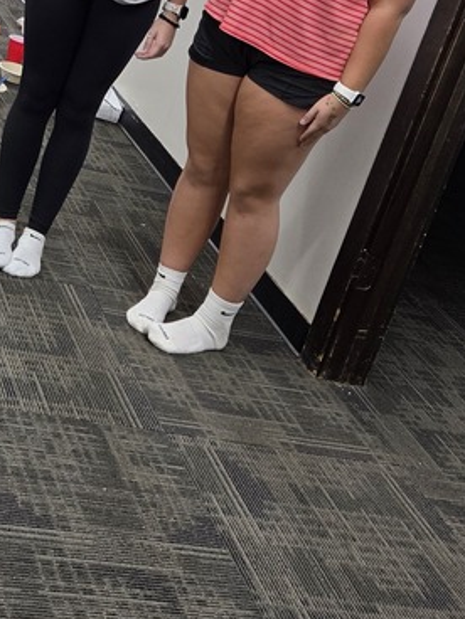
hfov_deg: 22.1
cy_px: -3
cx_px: 0
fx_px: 1146
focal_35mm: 64
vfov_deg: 28.4
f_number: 1.8
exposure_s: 1/120
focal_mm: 5.4
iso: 125
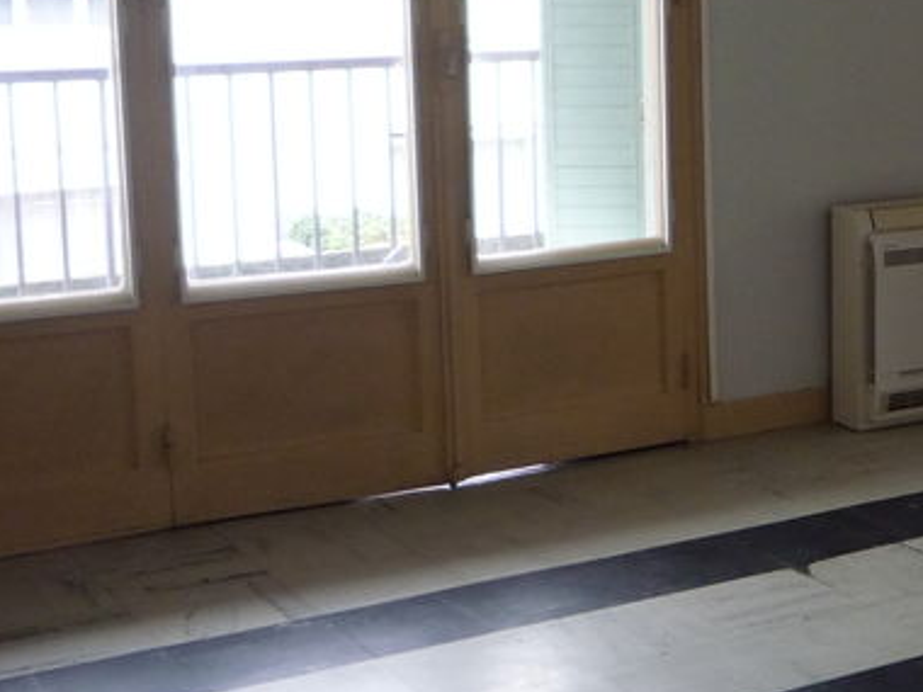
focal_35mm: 79
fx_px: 2106
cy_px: 216
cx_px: 1171
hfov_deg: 22.4
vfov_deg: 18.6
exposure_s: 1/30
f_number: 3.3
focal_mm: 5.2
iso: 200
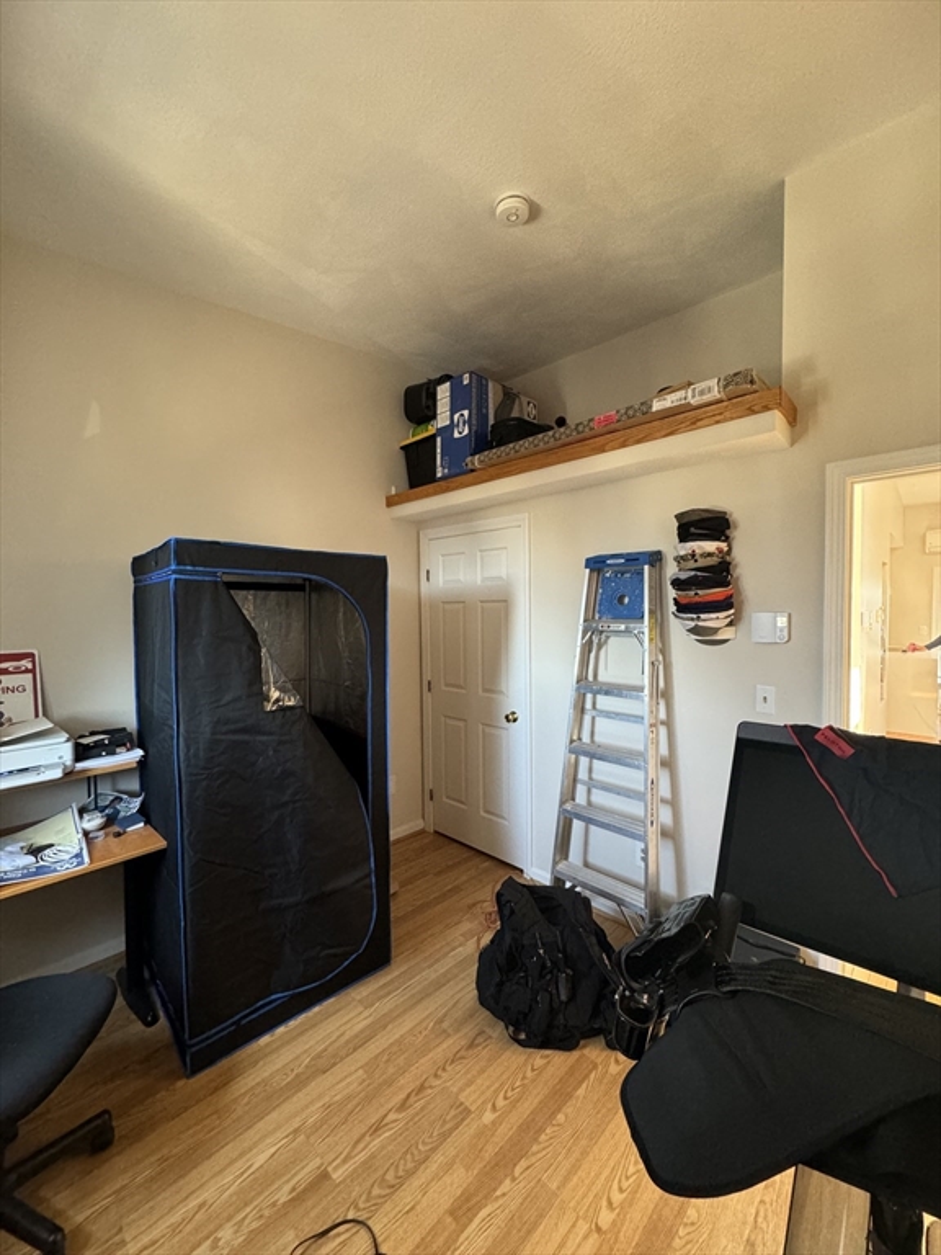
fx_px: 507
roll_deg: +0.4
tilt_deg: -2.7
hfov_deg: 85.7
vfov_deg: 102.1
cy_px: 628
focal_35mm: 14
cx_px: 470
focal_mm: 2.22
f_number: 2.2
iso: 500
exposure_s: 1/60
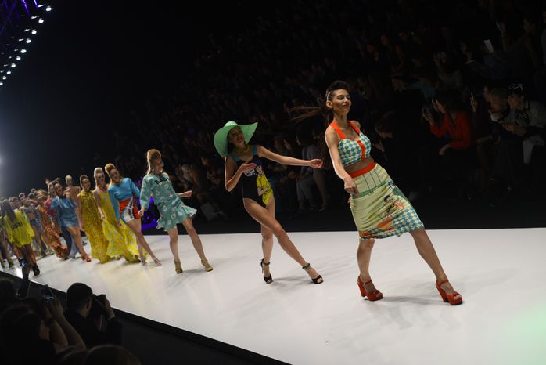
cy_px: 182
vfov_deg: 27.0
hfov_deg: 39.6
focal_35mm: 50
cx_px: 273
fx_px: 759
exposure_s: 1/800
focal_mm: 50
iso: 1000
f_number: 2.8
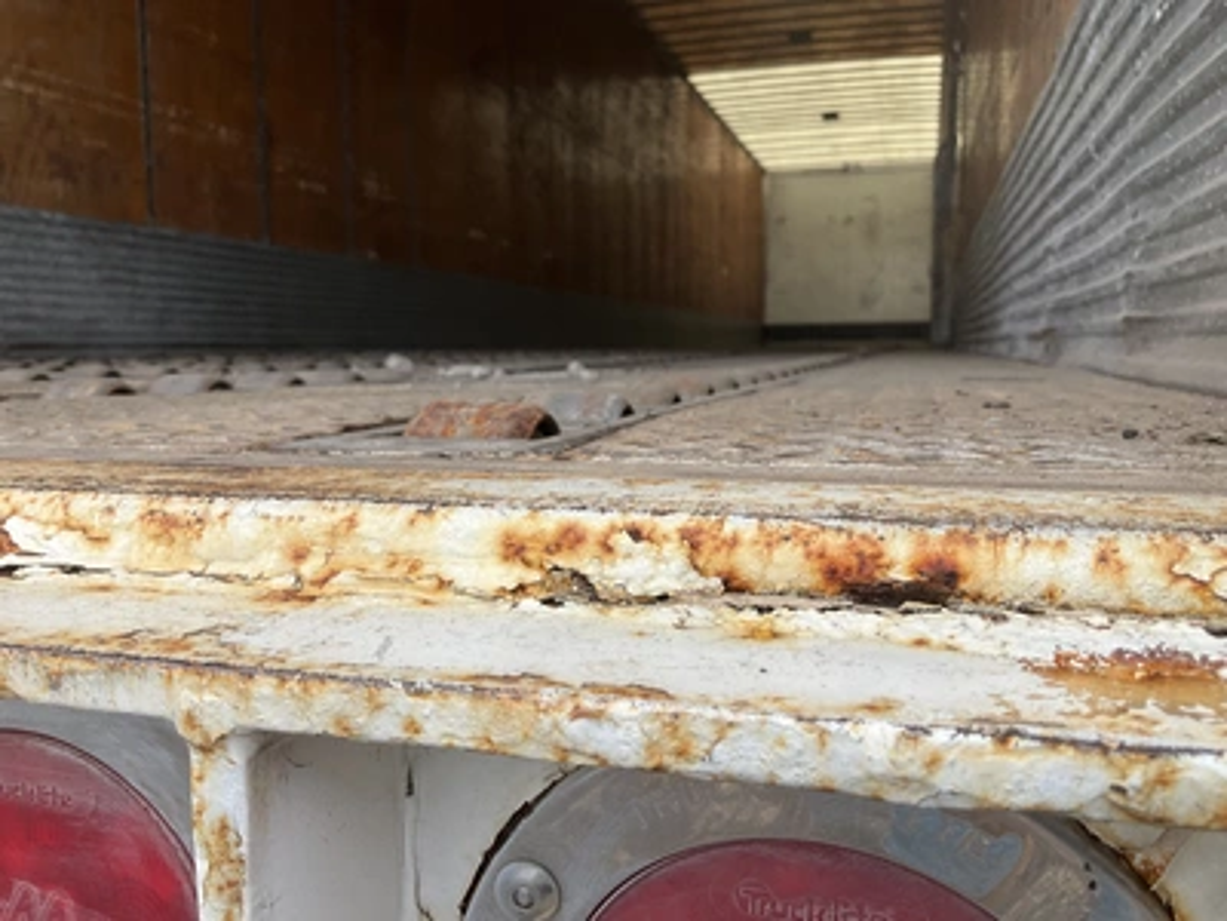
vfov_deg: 48.2
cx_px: 614
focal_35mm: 29
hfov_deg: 61.7
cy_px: 460
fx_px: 1028
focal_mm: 3
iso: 25
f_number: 1.8
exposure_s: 1/551
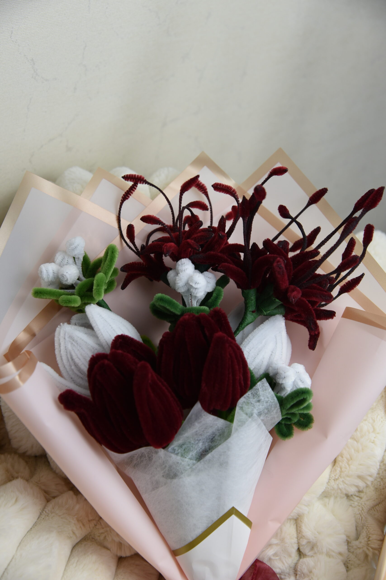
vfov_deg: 36.2
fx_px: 884
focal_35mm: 55
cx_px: 193
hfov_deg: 24.6
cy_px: 290
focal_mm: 55
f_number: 5
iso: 400
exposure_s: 1/100
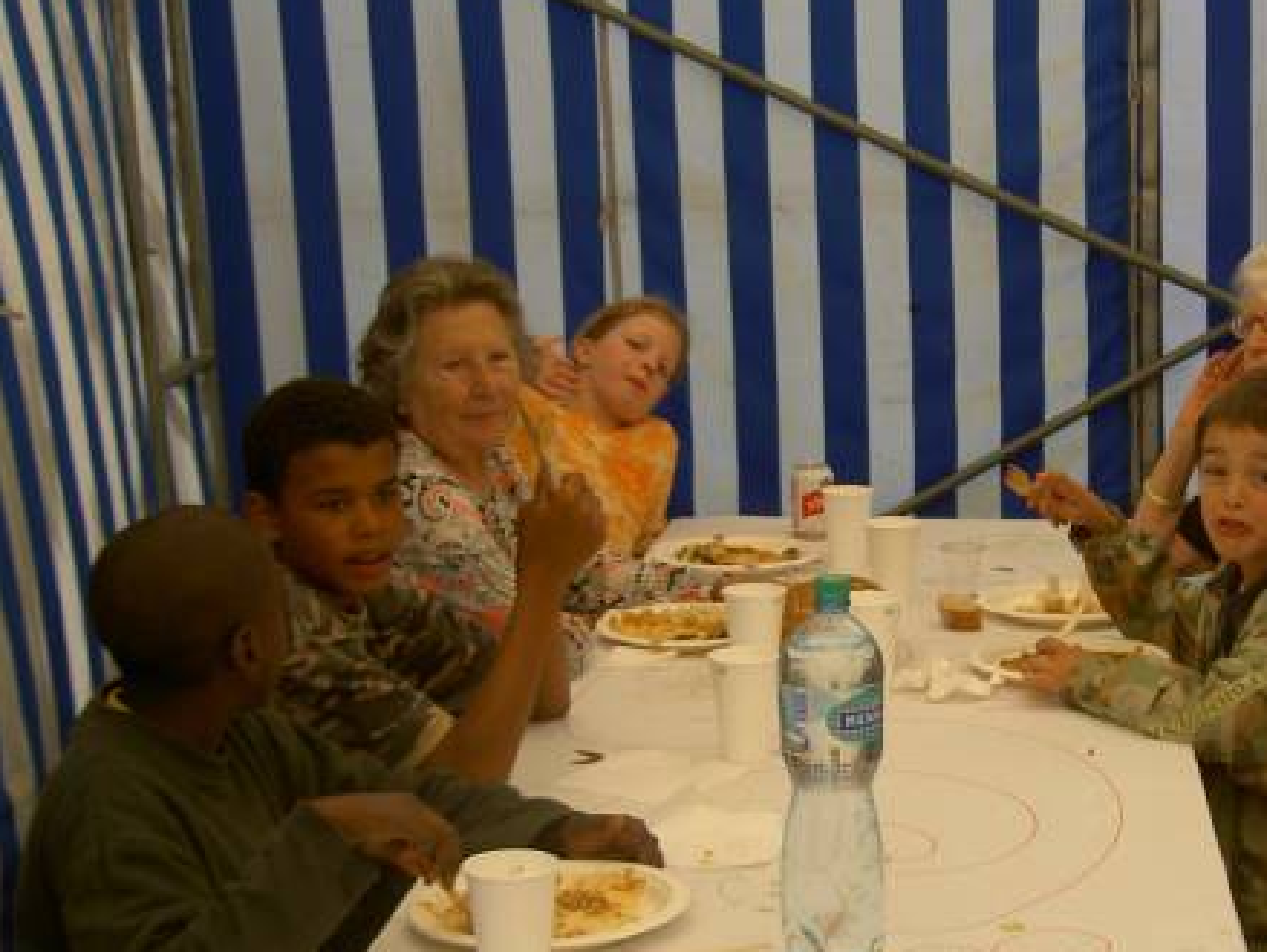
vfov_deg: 20.7
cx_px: 944
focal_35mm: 71
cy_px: 646
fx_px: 2601
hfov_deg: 27.0
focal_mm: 8
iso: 100
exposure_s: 1/125
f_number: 2.8
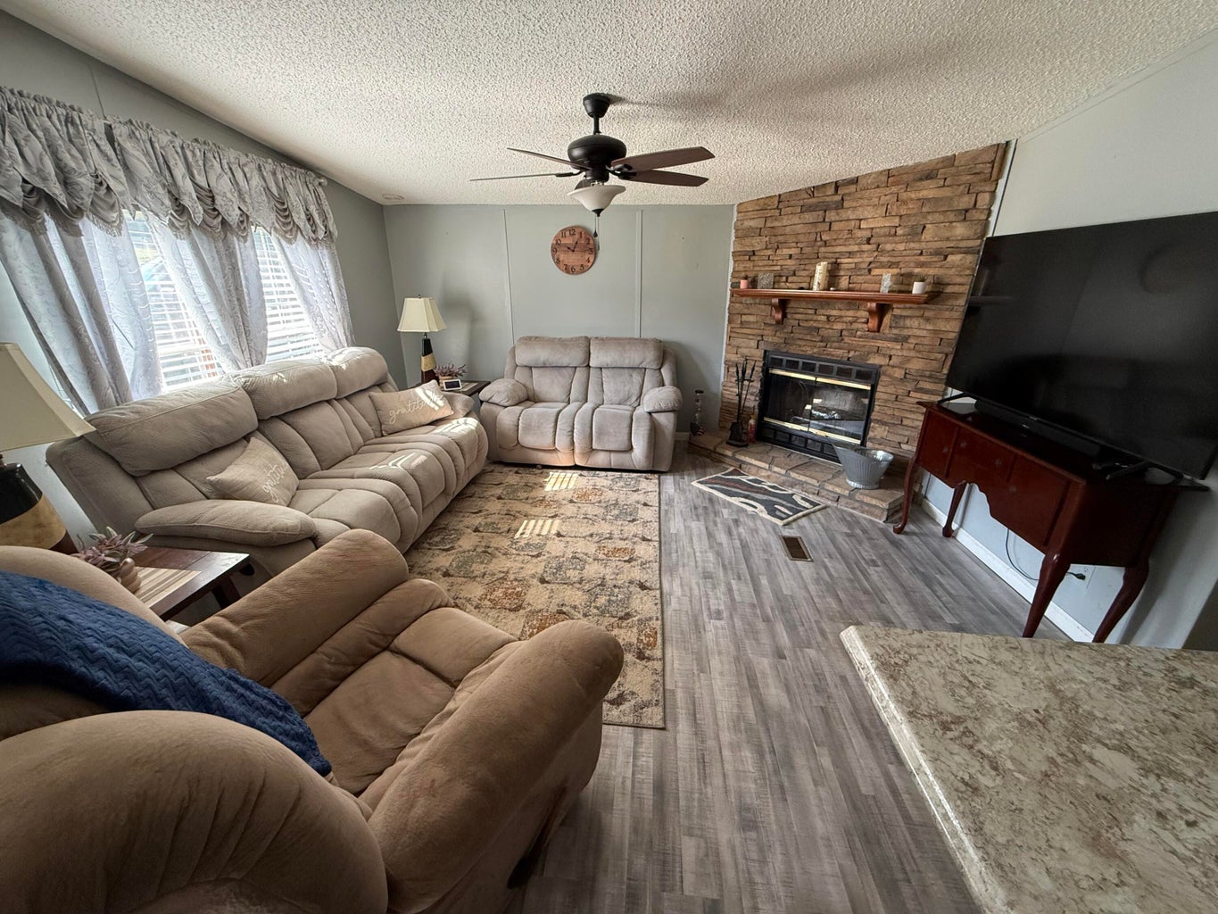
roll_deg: -0.4
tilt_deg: -19.9
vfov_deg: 85.7
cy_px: 457
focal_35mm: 14
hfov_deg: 102.1
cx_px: 609
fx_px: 493
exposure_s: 1/99
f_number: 2.2
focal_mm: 2.22
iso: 320
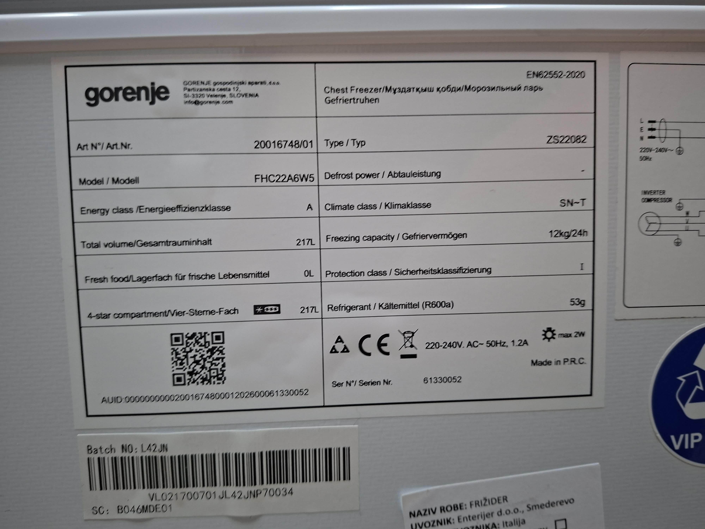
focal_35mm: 23
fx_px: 468
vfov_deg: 58.9
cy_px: 264
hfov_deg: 73.9
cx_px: 352
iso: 320
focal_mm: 5.54
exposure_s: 1/50
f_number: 1.8
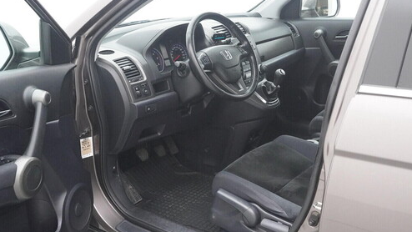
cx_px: 224
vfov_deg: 28.4
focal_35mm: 42
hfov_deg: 48.3
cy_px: 122
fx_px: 459
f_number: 6.3
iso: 5000
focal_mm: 24
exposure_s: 1/250
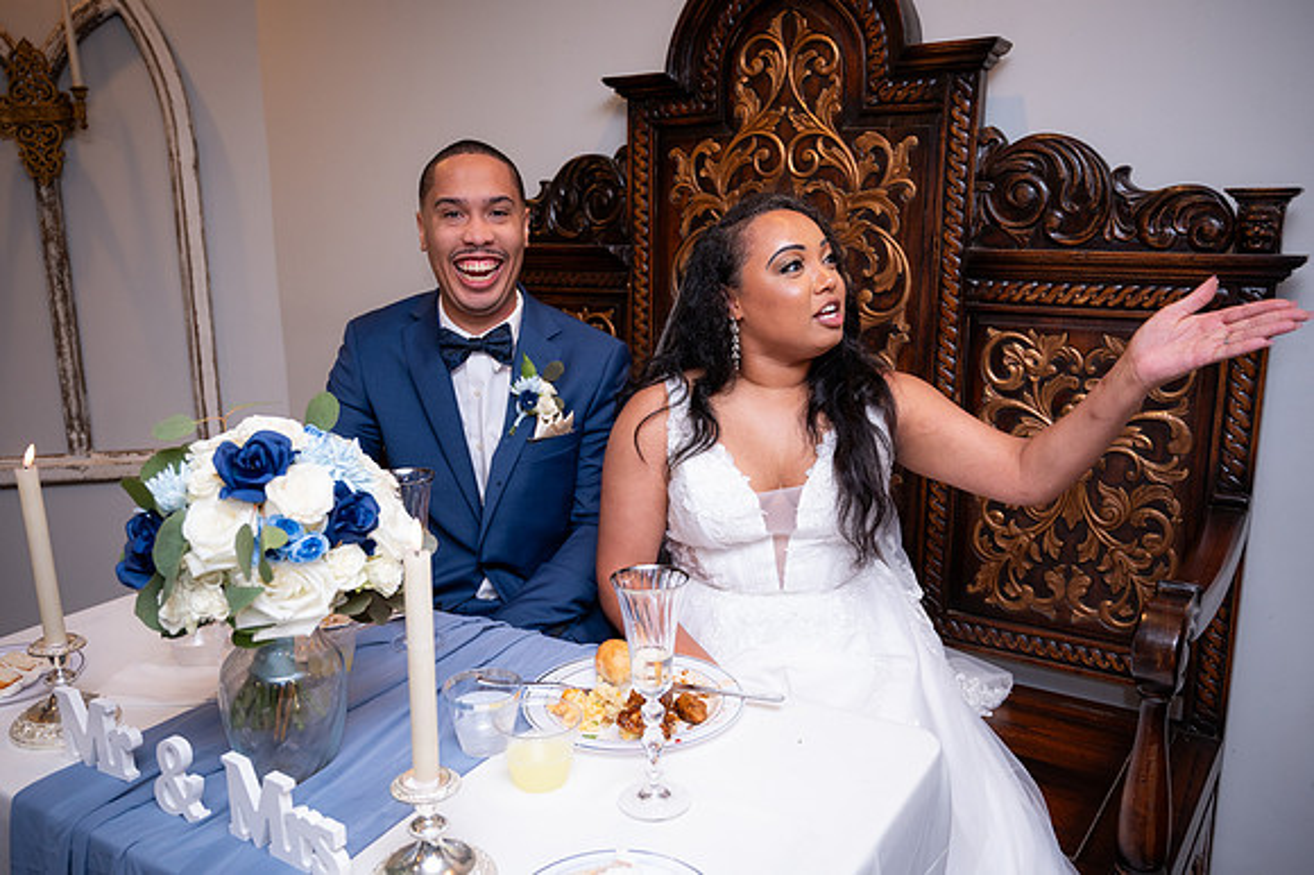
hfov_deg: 62.0
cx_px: 657
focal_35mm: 30
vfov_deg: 43.6
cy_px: 438
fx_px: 1094
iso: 1250
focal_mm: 30
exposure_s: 1/200
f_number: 4
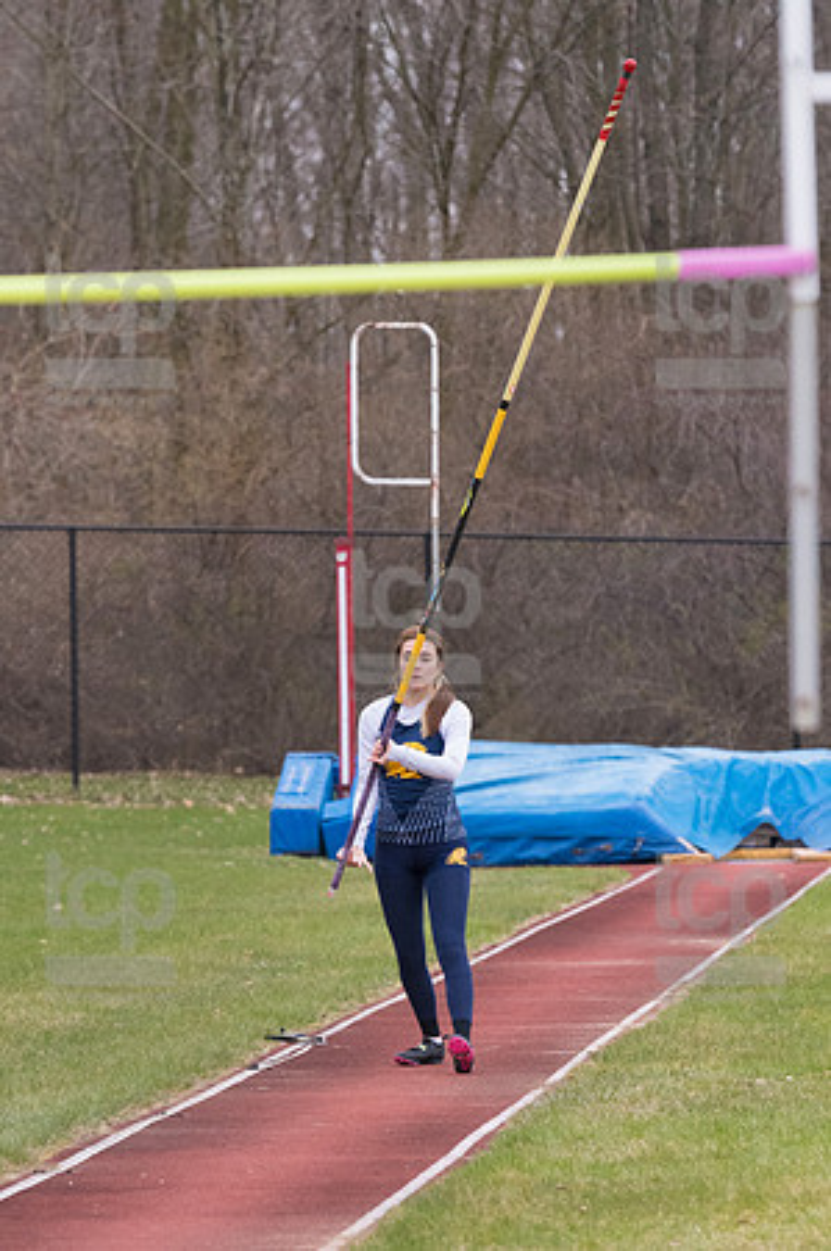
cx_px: 416
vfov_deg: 8.1
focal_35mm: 255
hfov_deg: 5.4
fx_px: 8849
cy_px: 626
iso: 2000
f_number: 4.5
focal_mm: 170
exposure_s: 1/2000
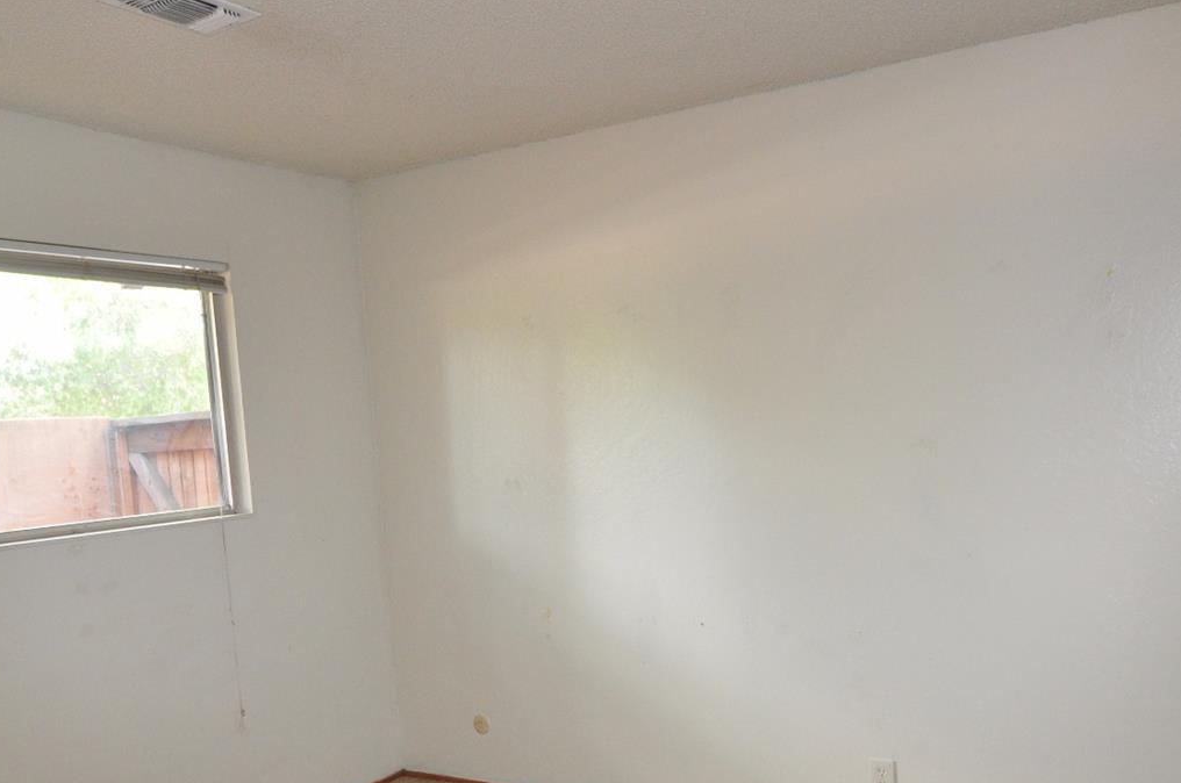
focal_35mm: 31
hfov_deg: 60.3
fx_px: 1015
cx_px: 620
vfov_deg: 41.4
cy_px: 552
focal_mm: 14
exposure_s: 1/60
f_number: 4
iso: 800
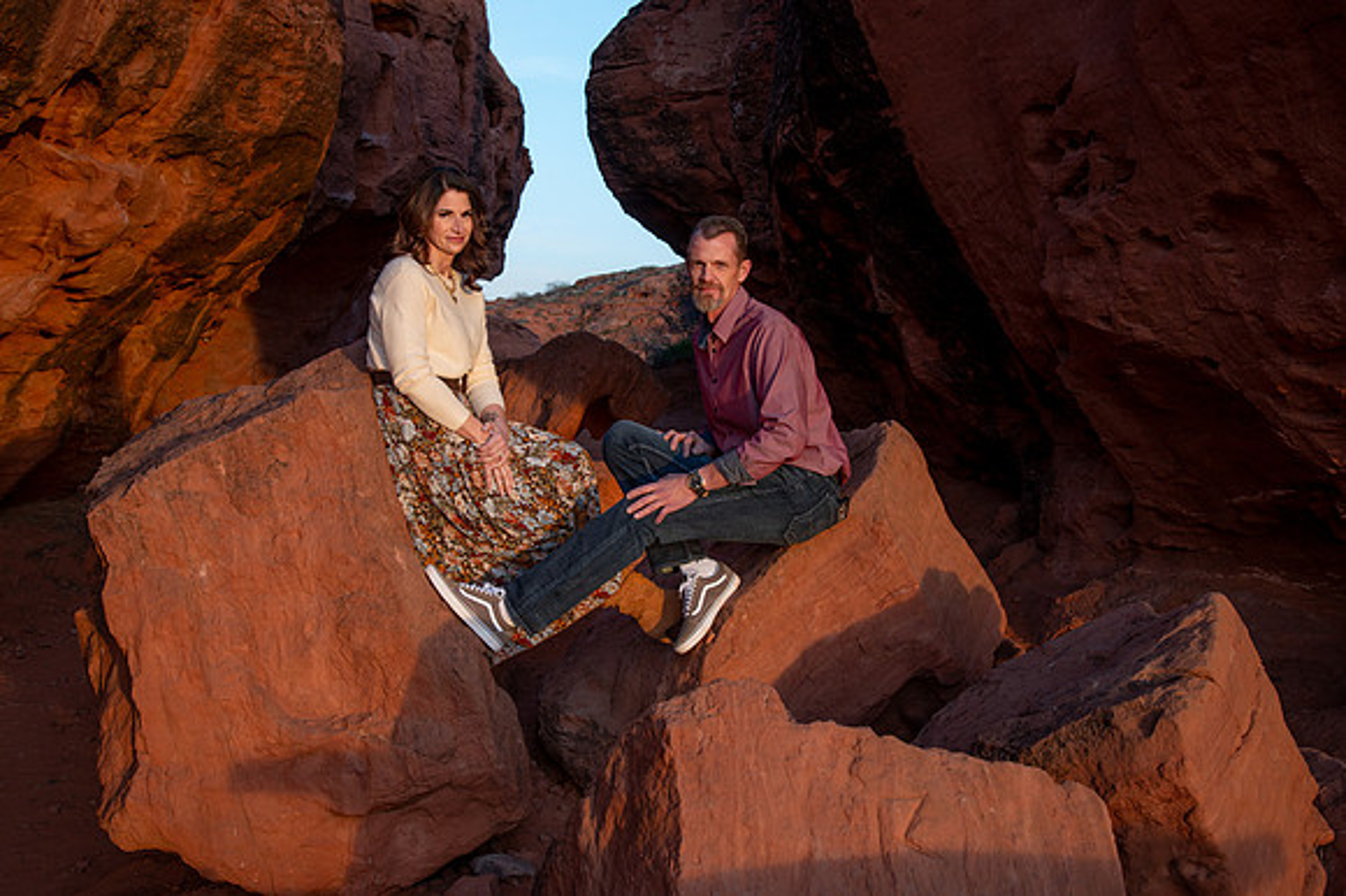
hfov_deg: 44.6
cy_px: 404
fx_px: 1640
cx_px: 644
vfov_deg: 30.5
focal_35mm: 44
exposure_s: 1/125
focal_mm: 40
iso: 500
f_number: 7.1
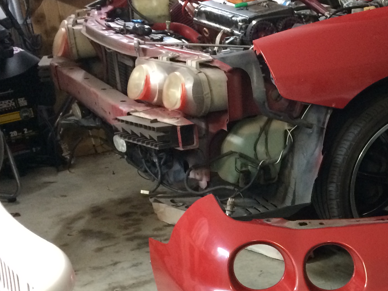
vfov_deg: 20.9
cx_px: 422
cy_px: 286
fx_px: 762
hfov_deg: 26.4
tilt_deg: -26.9
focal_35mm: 68
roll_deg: +1.1
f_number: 2.2
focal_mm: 4.15
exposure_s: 1/17
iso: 320
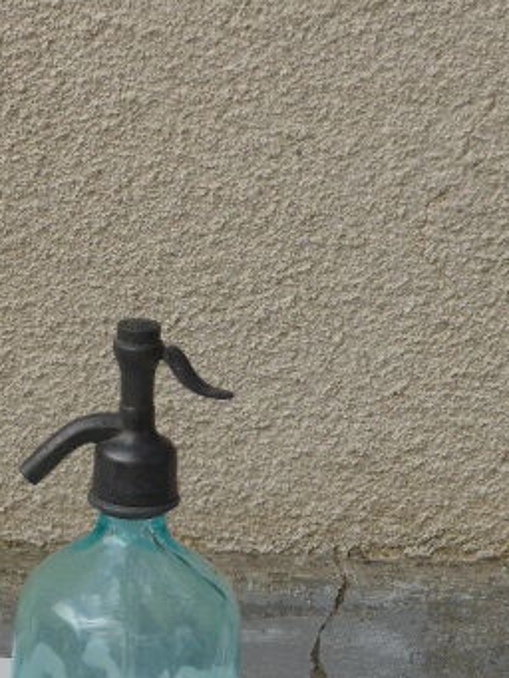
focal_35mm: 139
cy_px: 553
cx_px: 87
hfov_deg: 10.6
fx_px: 2723
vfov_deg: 14.1
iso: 100
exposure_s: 1/250
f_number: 5
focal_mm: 12.5
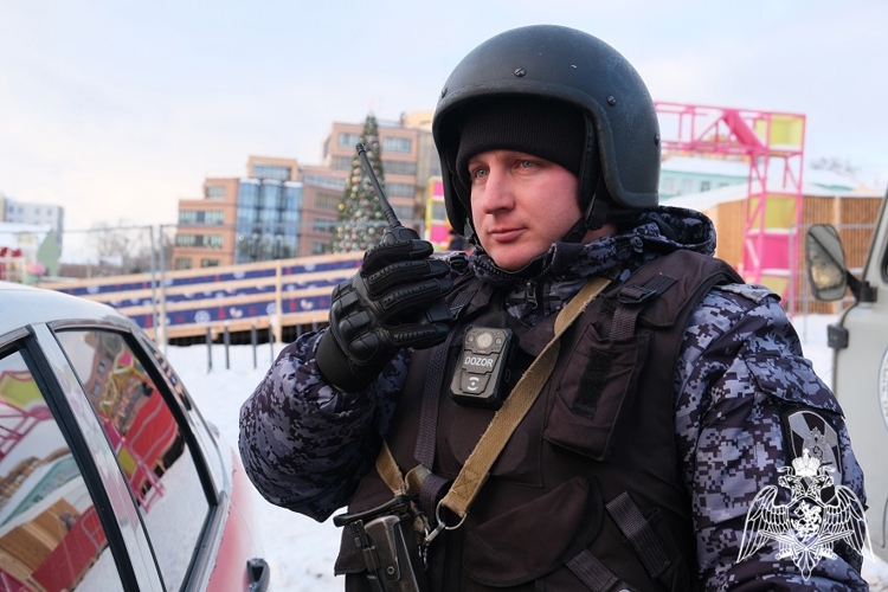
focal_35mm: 42
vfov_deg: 31.9
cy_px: 296
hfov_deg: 46.4
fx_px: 1036
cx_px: 444
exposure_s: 1/150
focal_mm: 27.7
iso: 320
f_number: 4.5
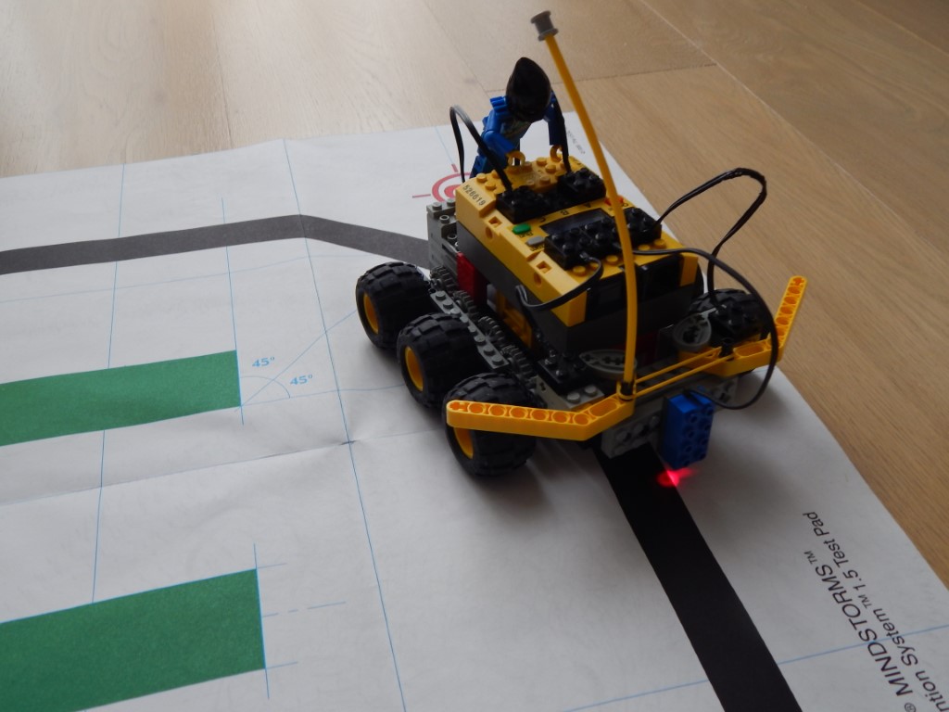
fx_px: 960
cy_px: 356
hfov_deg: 52.6
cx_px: 474
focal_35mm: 35
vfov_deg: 40.7
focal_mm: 6.1
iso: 125
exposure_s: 1/30
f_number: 3.3
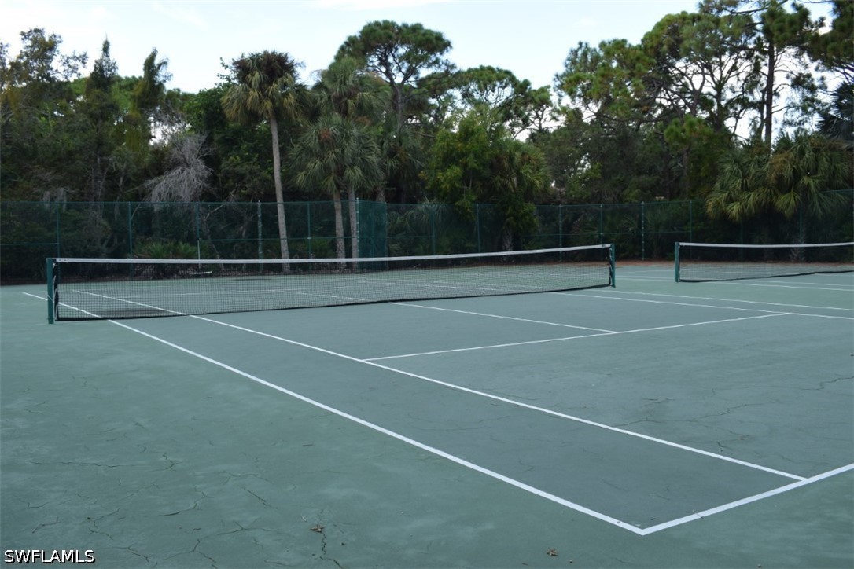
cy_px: 284
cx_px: 427
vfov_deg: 38.4
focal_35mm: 34
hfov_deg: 55.1
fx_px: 818
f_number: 8
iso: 320
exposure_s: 1/250
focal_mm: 23
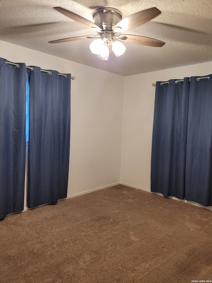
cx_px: 106
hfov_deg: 53.1
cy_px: 142
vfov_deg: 67.3
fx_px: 212
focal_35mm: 26
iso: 160
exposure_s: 1/60
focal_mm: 5.4
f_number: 1.8
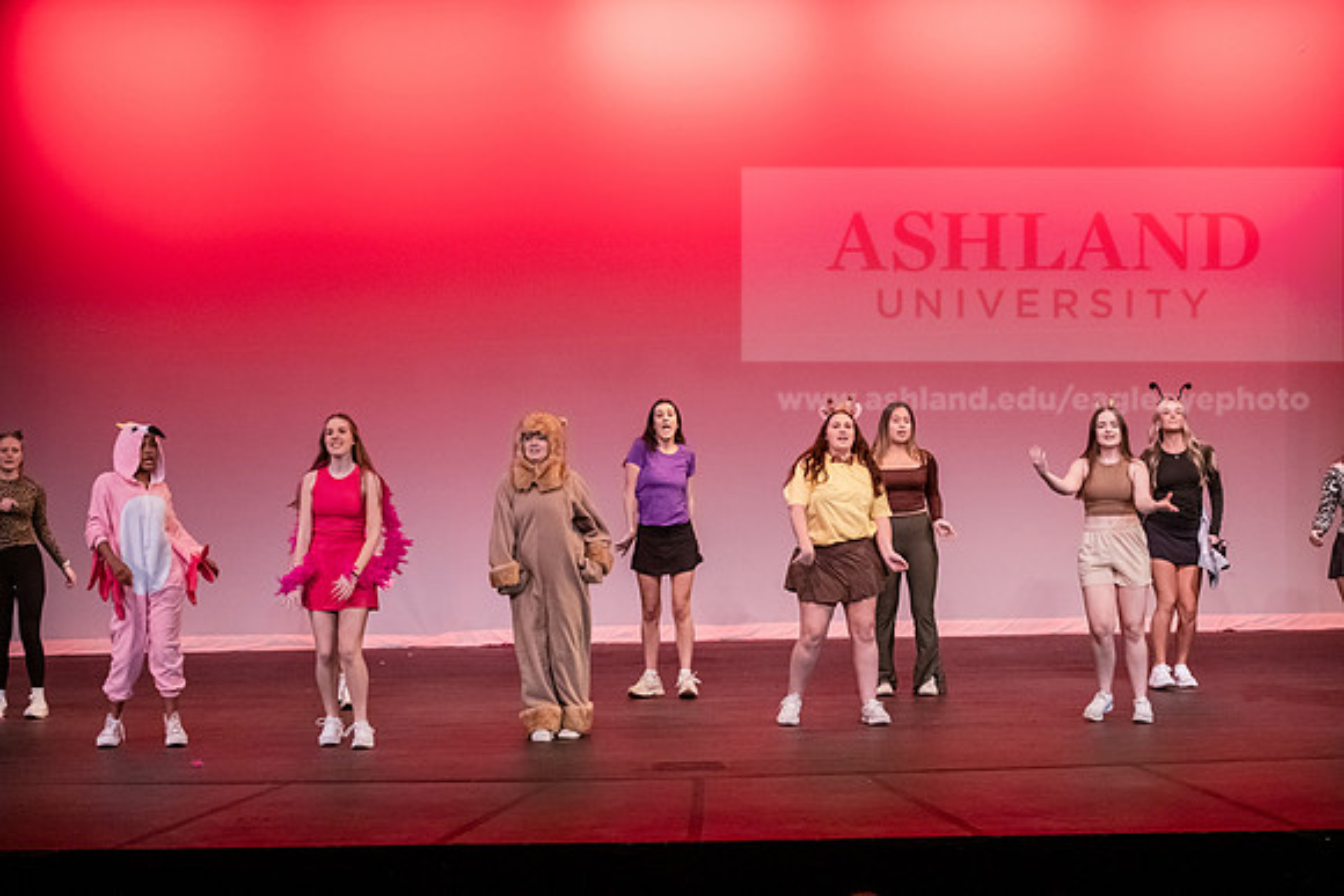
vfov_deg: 16.7
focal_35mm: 82
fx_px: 3062
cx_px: 672
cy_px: 448
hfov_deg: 24.8
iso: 4000
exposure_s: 1/320
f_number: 3.2
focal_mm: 82
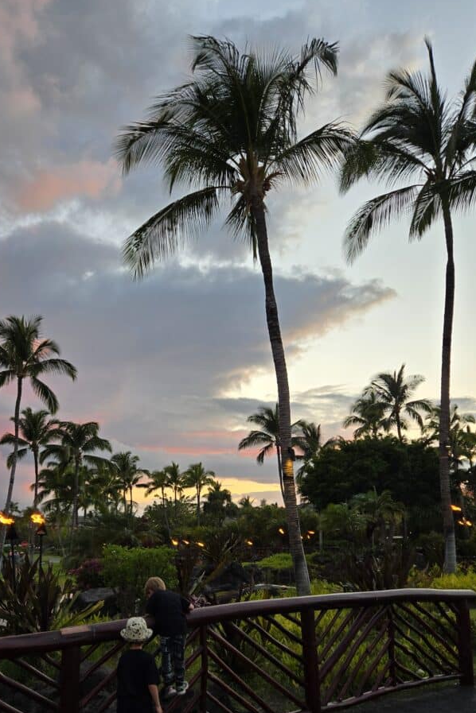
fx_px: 635
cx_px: 170
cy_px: 448
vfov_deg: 58.0
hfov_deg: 40.7
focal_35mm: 32
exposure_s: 1/180
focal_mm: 5.4
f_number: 1.8
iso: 50
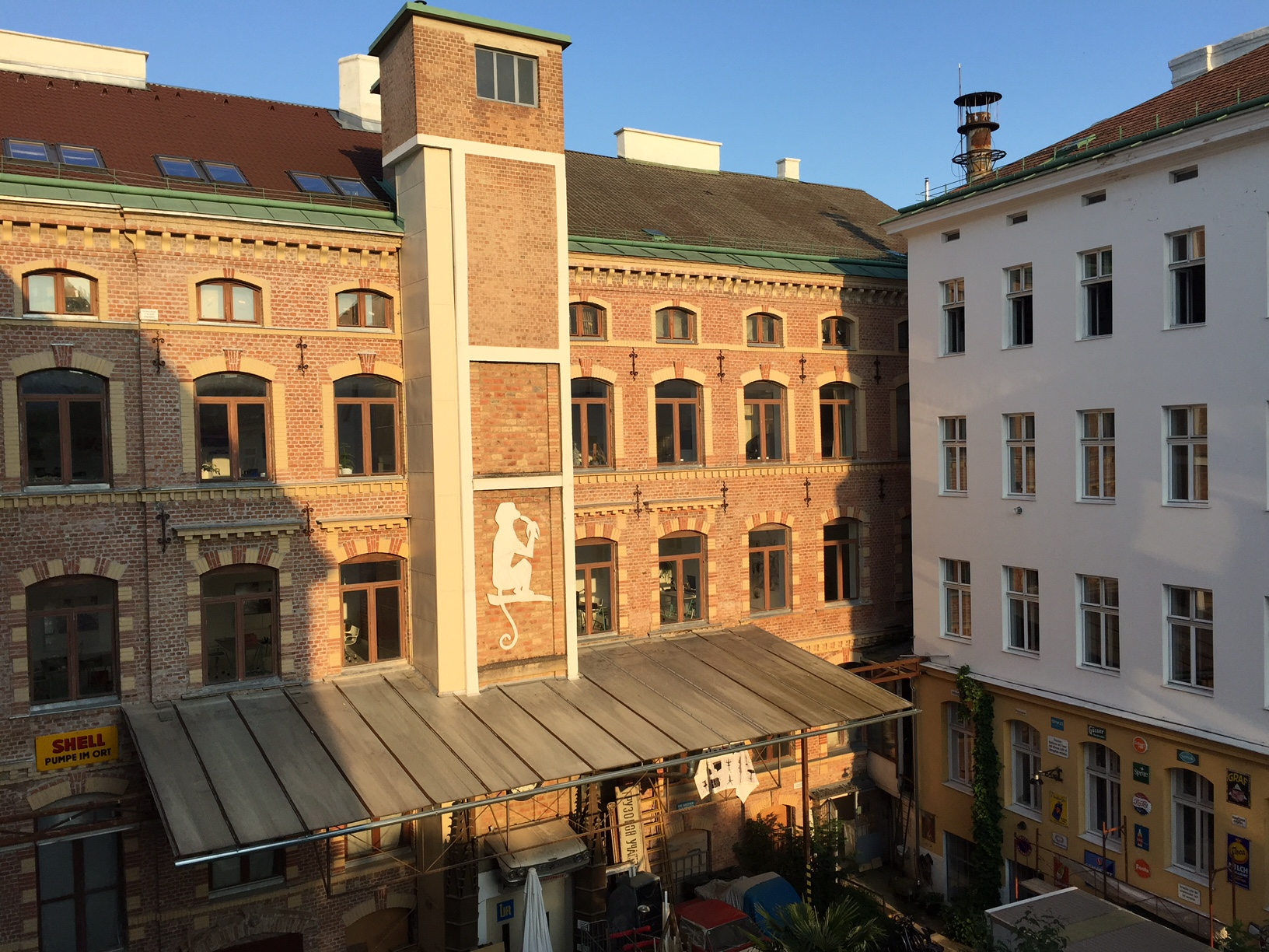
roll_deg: +0.0
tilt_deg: -0.8
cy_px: 476
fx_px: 1063
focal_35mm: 29
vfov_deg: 48.2
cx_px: 634
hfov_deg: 61.7
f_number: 2.2
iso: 32
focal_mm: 4.15
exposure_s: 1/989
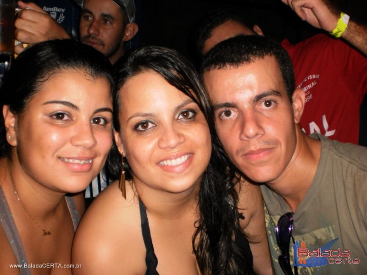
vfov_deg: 39.7
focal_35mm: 36
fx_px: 382
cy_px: 138
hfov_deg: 51.4
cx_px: 184
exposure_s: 1/30
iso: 125
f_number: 3.1
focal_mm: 6.3
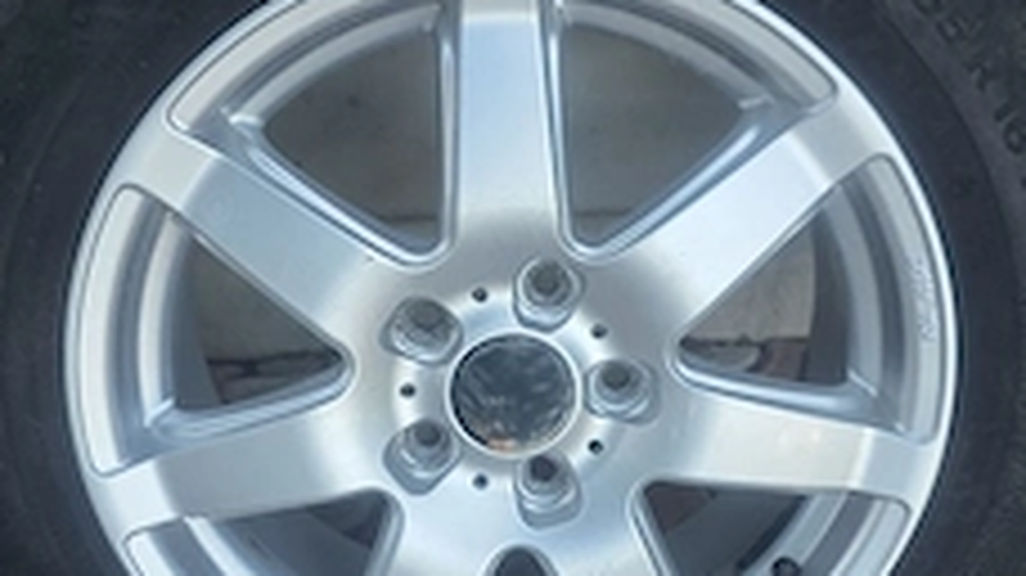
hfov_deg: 46.4
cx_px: 531
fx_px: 1196
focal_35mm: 44
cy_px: 346
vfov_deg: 27.0
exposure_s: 1/182
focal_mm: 6.3
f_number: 1.7
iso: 50
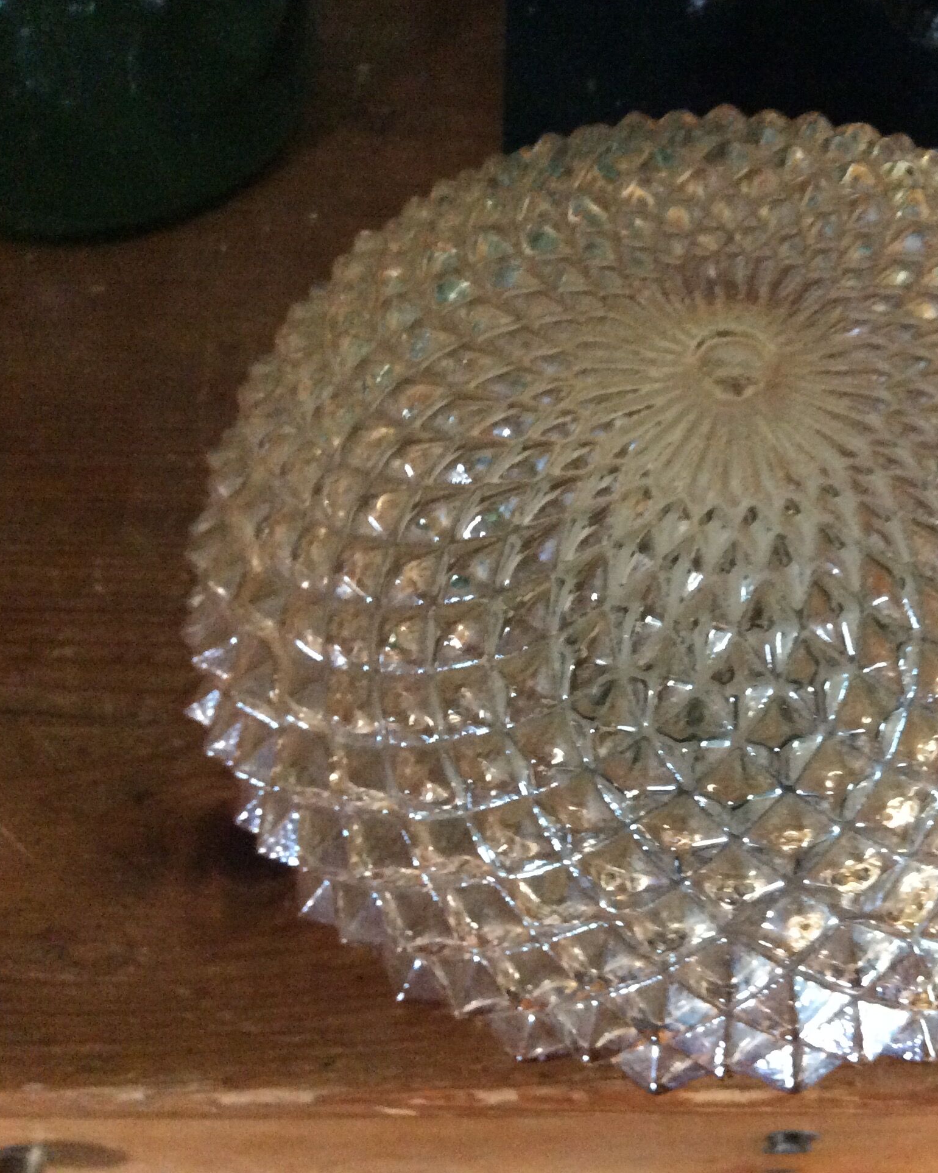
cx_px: 717
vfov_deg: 43.8
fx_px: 1457
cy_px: 584
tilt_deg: -60.1
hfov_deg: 34.8
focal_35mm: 42
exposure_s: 1/17
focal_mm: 3.3
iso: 320
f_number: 2.4
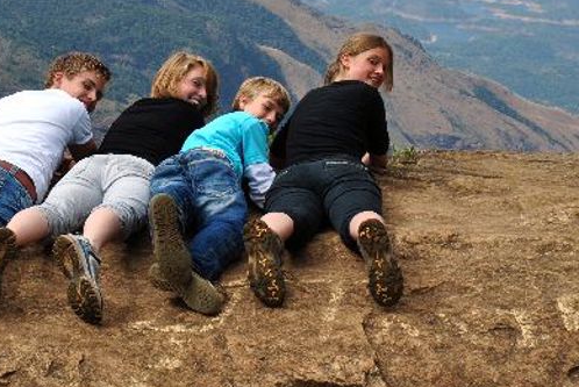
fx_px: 1739
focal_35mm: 108
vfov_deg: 12.7
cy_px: 157
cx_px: 95
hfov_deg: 18.7
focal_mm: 35
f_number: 10
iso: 180
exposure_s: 1/250
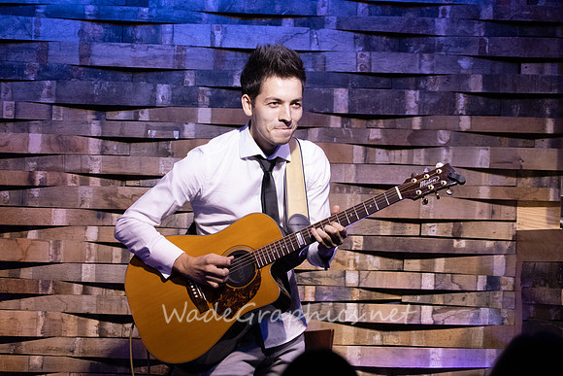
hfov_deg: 10.2
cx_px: 282
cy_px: 188
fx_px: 3144
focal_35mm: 201
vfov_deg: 6.8
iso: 6400
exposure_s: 1/125
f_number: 6.3
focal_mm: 201
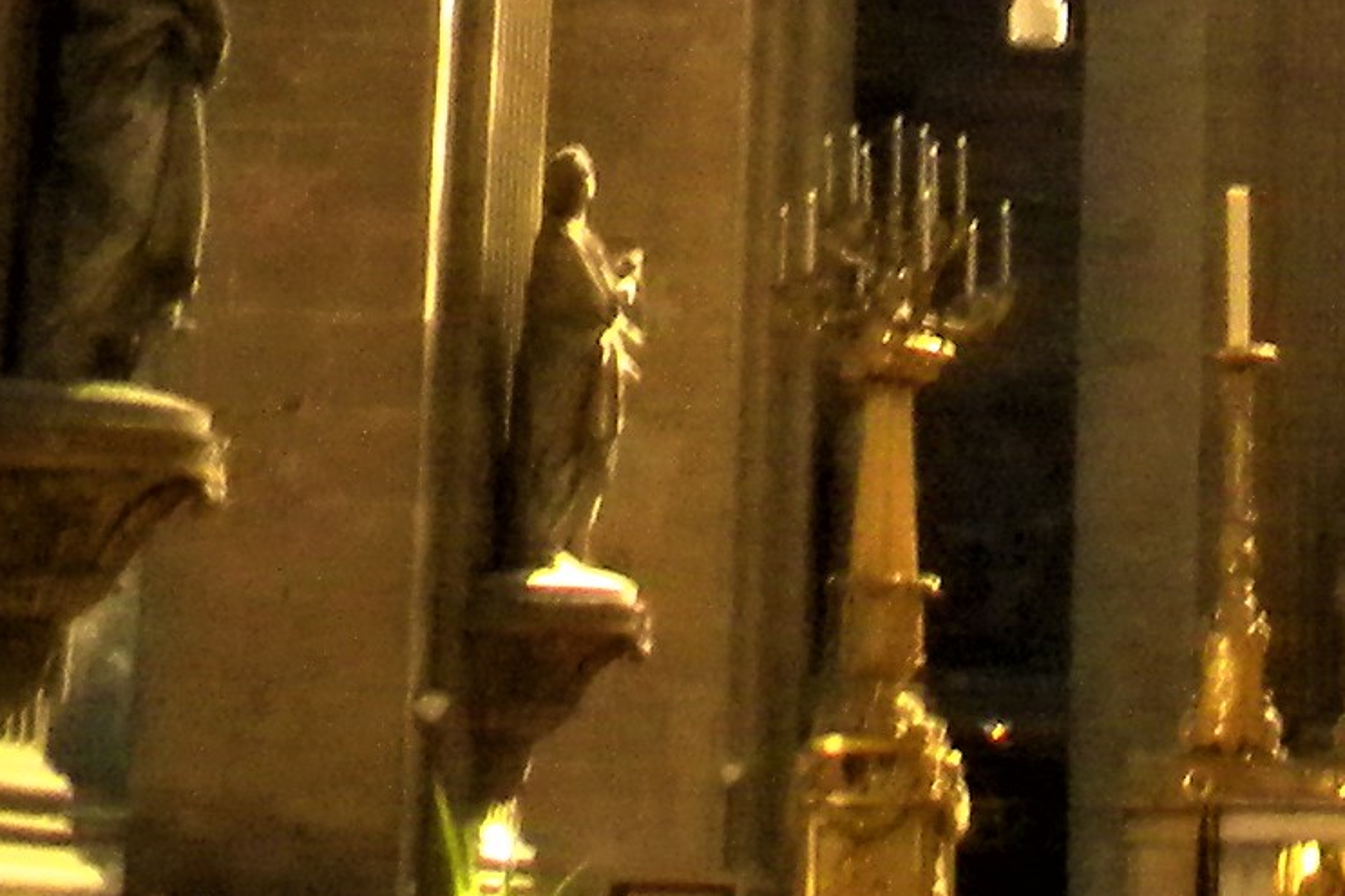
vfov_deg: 9.1
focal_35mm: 143
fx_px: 5341
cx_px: 1461
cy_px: -807
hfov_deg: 14.1
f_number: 3.5
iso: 400
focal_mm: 5
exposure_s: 1/18.5
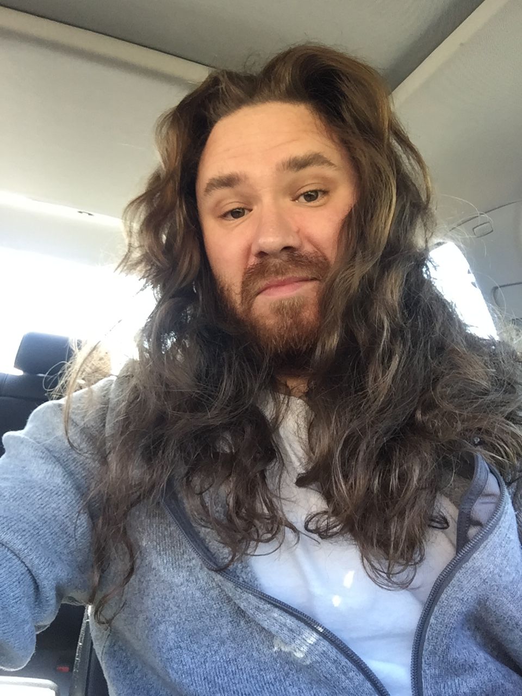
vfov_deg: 58.4
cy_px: 348
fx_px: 623
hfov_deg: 45.4
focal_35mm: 31
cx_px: 261
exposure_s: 1/40
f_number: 2.2
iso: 40
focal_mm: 2.65
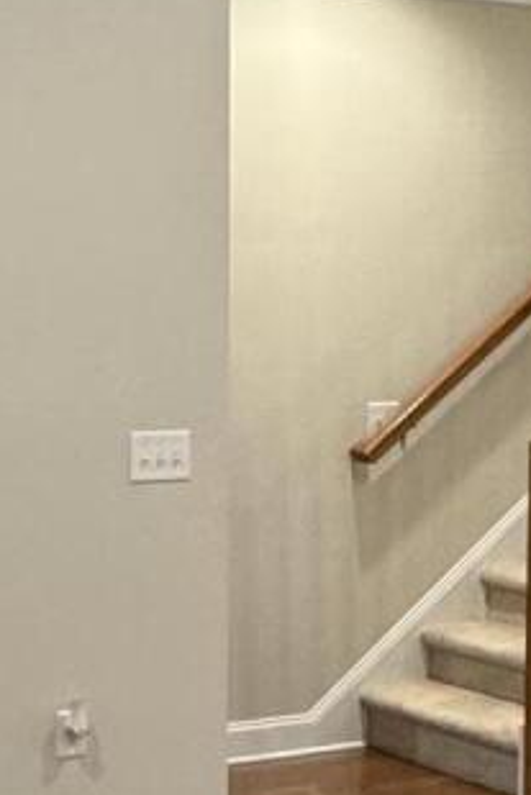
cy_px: 603
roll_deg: -0.4
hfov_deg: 14.5
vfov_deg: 21.5
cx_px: 398
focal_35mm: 94
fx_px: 2077
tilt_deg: -9.0
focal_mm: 2.22
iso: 250
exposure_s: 1/60
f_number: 2.2
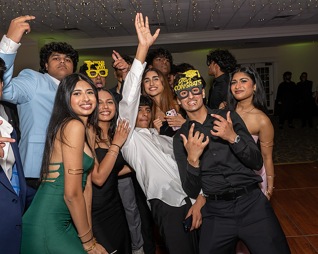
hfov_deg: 61.4
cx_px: 191
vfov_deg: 51.2
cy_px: 127
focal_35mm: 28
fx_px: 265
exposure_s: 1/250
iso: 640
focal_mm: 17
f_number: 7.1
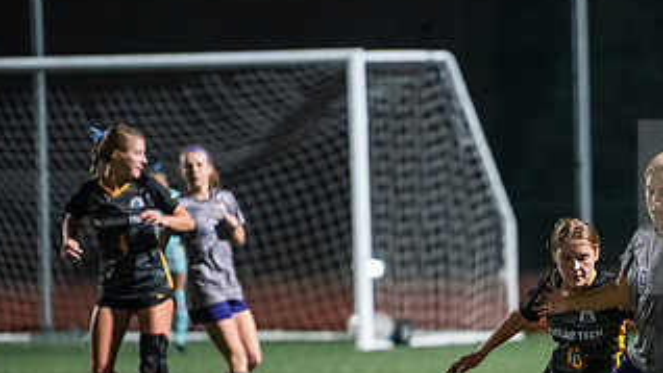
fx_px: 6717
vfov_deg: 3.2
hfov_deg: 5.6
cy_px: 372
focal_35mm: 382
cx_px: 575
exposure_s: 1/1000
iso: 8000
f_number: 2.8
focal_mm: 200
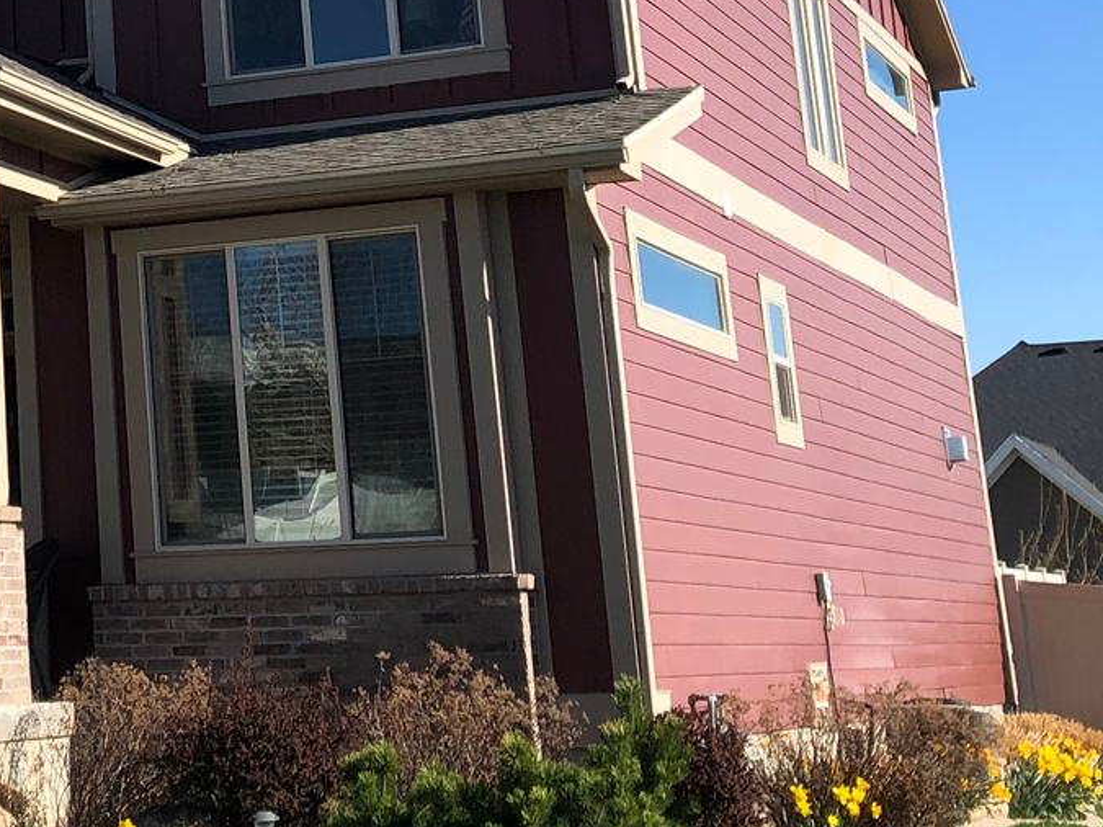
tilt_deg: +16.3
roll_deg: +0.7
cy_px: -139
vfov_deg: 16.7
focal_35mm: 85
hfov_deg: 21.6
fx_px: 2708
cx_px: -176
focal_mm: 3.99
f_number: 1.8
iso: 20
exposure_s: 1/1312
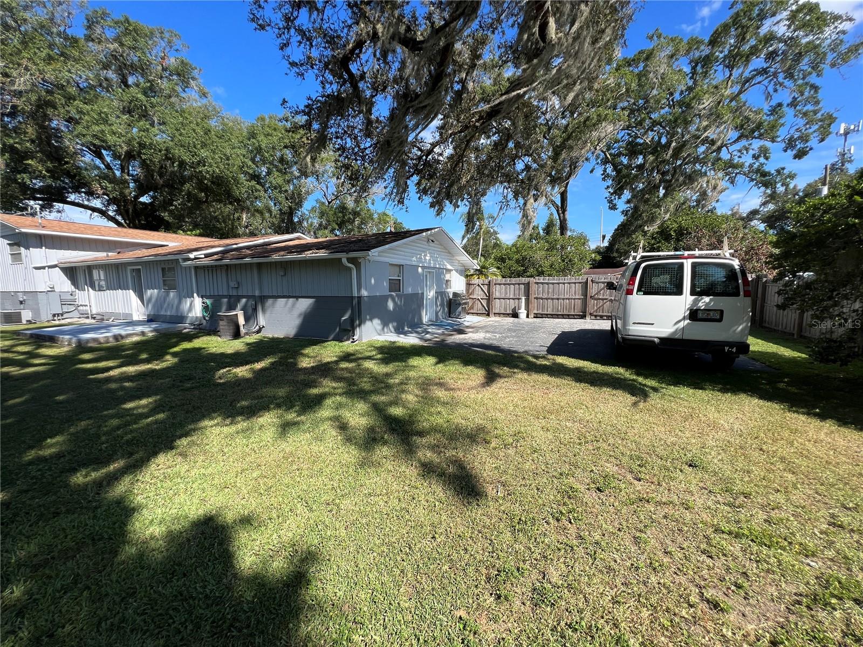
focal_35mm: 13
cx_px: 432
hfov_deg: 106.2
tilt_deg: -4.7
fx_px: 324
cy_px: 324
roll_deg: +1.7
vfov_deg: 89.9
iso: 32
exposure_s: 1/919
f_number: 1.8
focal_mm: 1.57
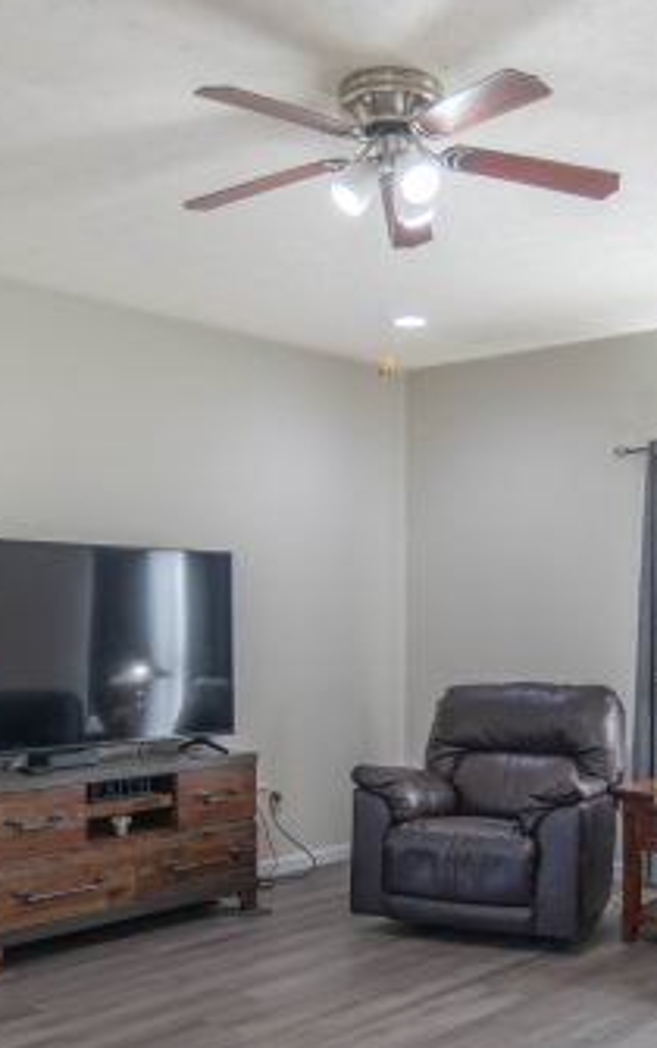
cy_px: 623
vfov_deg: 47.9
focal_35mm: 41
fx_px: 1172
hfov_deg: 31.1
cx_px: 424
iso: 250
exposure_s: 1/50
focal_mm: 18
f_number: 3.5
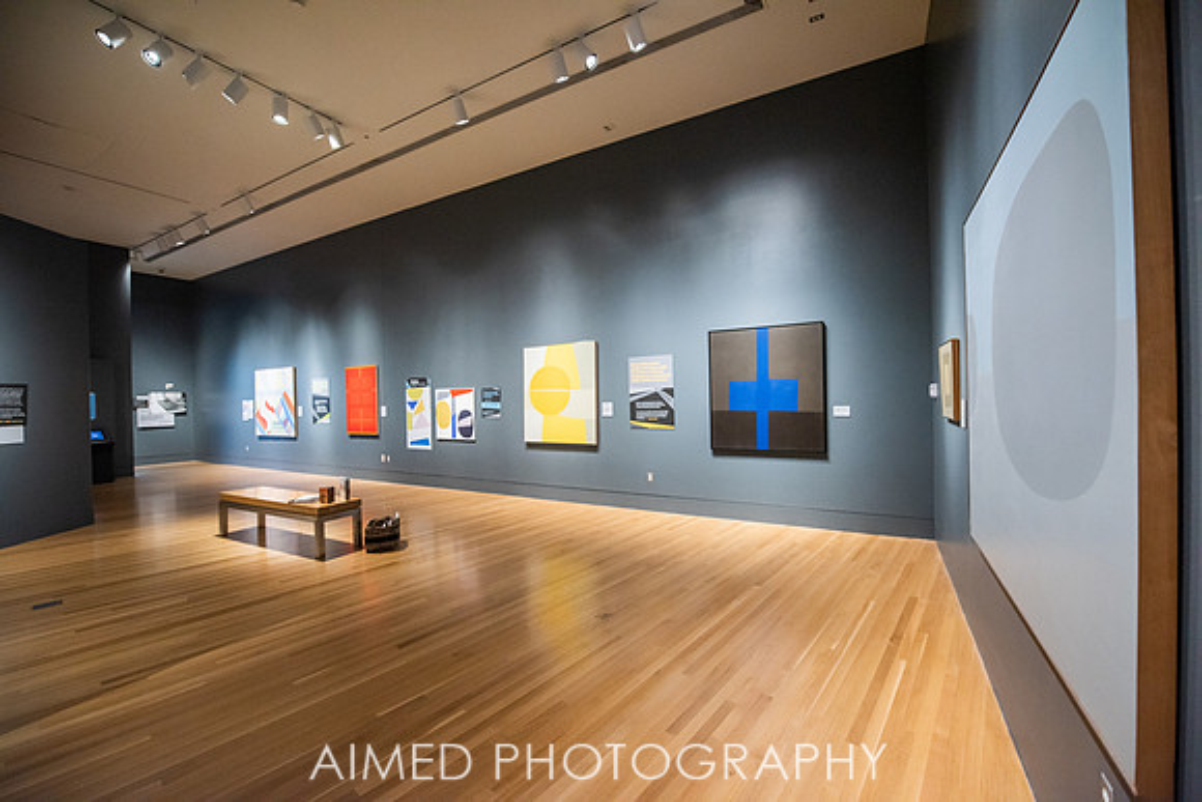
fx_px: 468
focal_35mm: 14
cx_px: 601
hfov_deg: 104.2
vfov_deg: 81.2
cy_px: 401
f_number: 2.8
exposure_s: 1/200
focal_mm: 14
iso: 1000
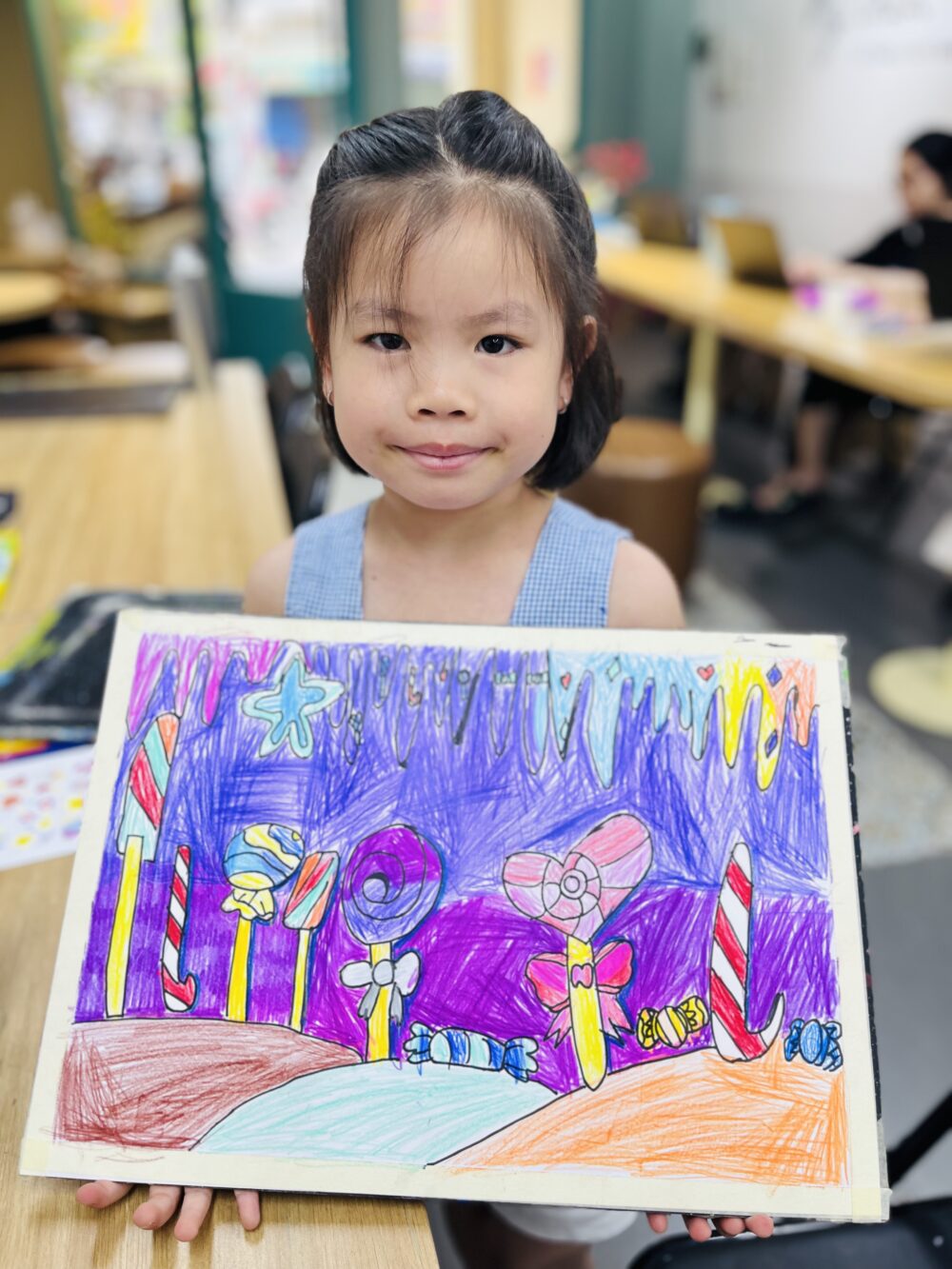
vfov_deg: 67.3
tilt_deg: -27.7
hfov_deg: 53.1
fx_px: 953
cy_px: 634
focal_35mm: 26
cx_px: 476
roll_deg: +1.7
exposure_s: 1/100
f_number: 1.6
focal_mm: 5.1
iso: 40
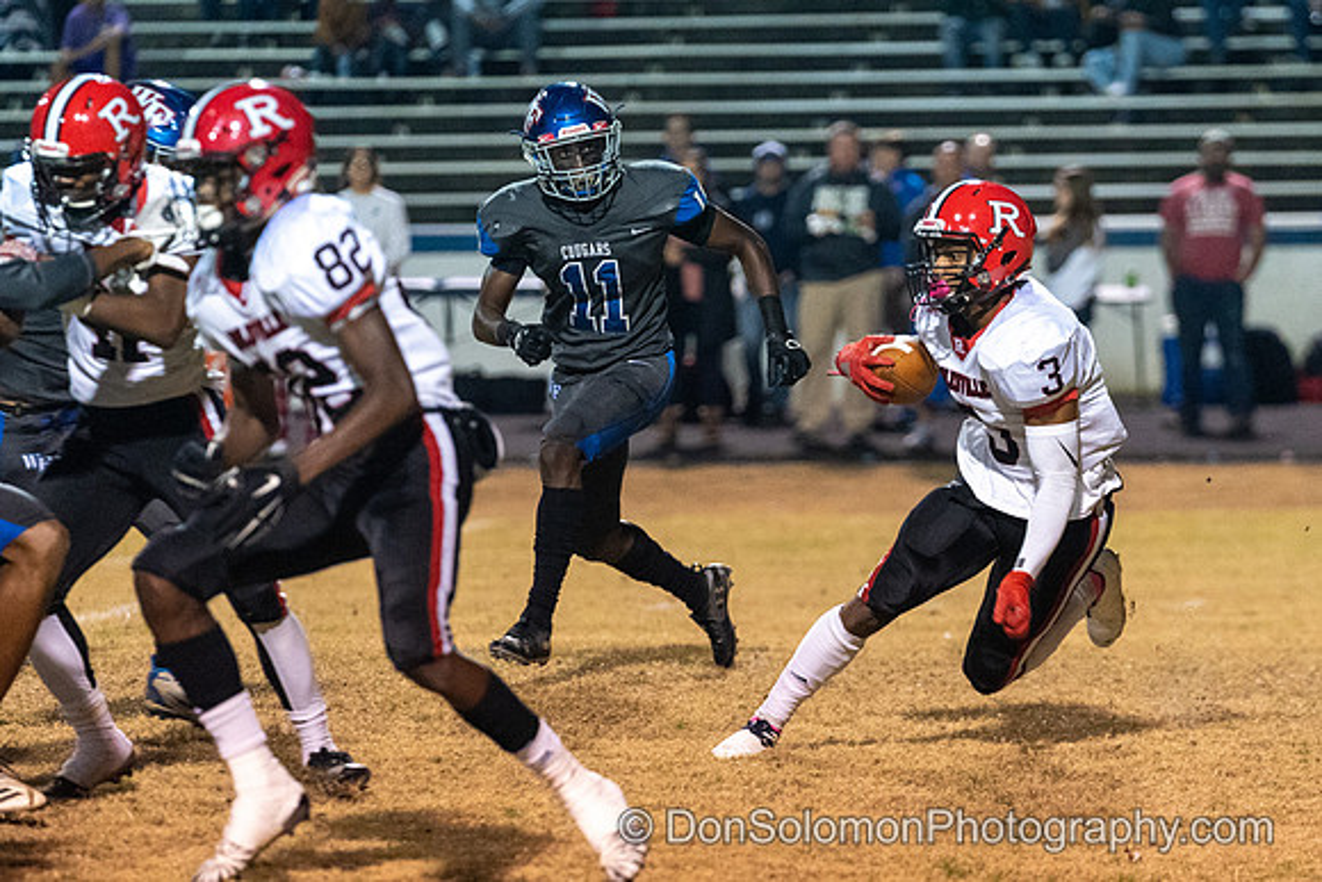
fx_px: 9890
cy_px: 478
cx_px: 821
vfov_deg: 5.1
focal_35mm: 269
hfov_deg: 7.6
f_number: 3.2
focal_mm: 191
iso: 6400
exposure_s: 1/640
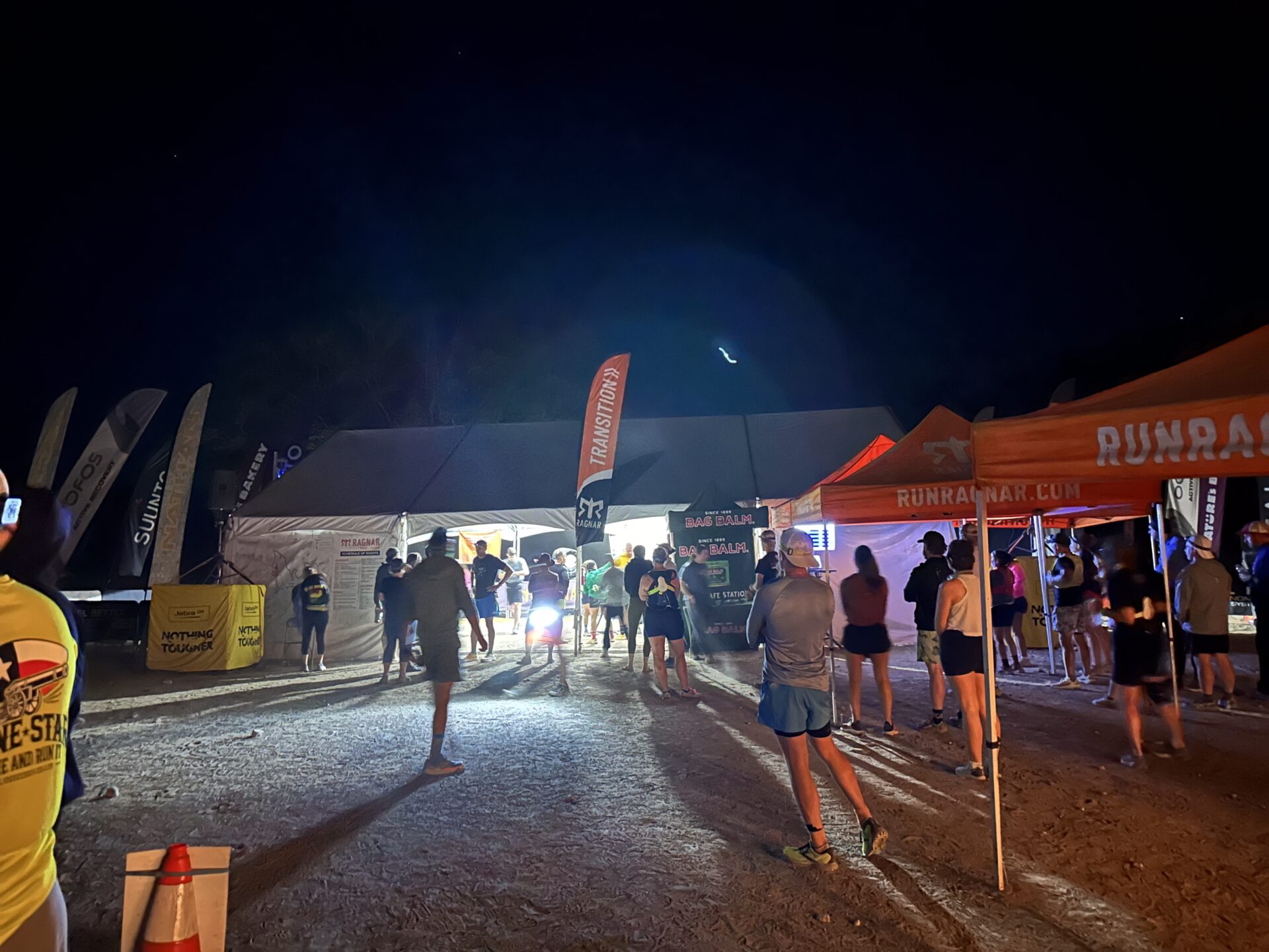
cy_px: 476
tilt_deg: +7.2
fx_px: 880
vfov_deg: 56.8
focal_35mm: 24
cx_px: 634
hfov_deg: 71.6
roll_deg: +3.0
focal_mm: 6.86
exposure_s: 1/5
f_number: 1.78
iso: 3200
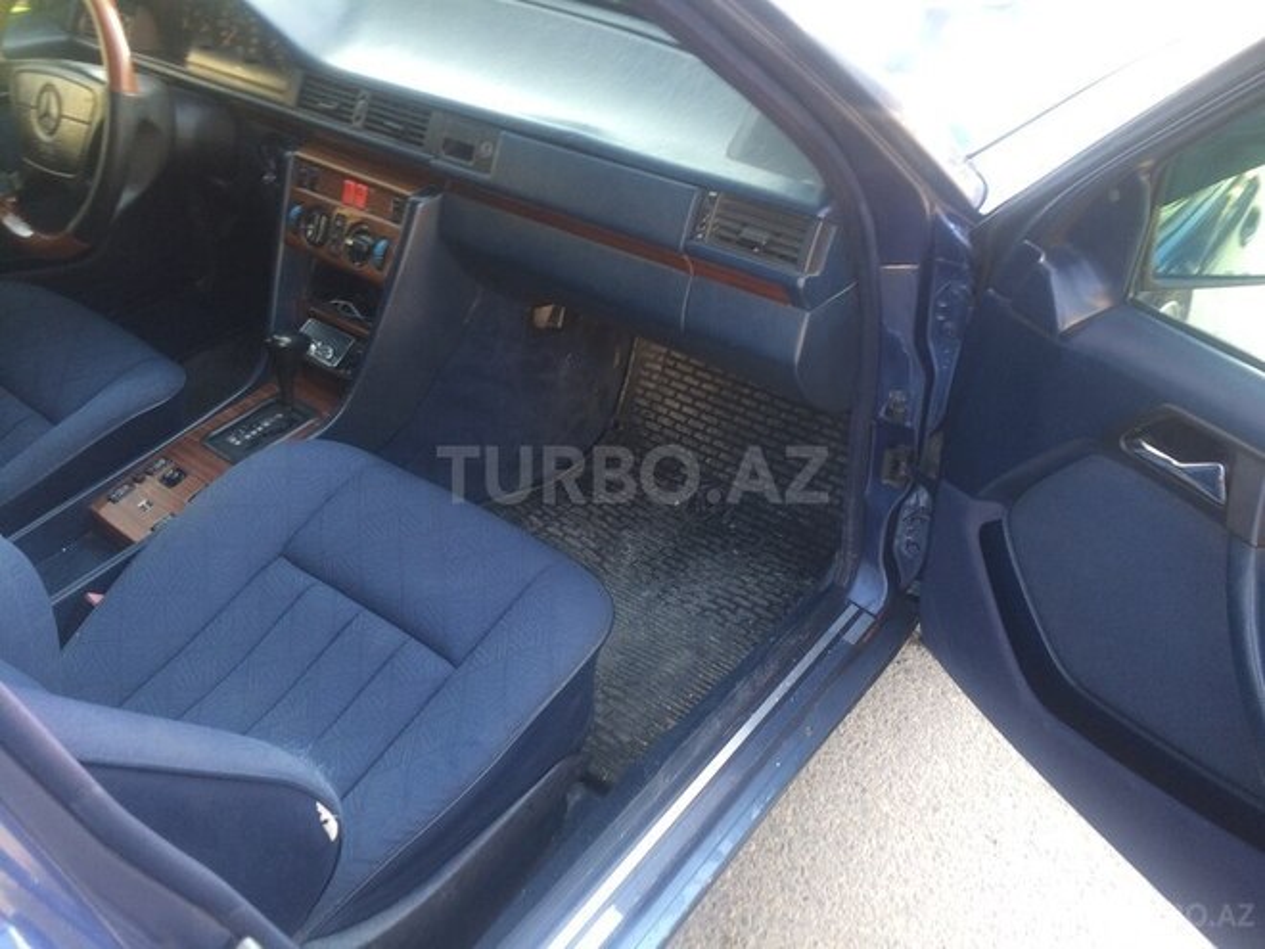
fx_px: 1060
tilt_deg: -37.8
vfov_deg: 48.2
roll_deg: +0.0
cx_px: 632
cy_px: 474
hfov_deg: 61.7
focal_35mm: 29
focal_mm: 4.15
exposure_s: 1/50
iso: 40
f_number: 2.2
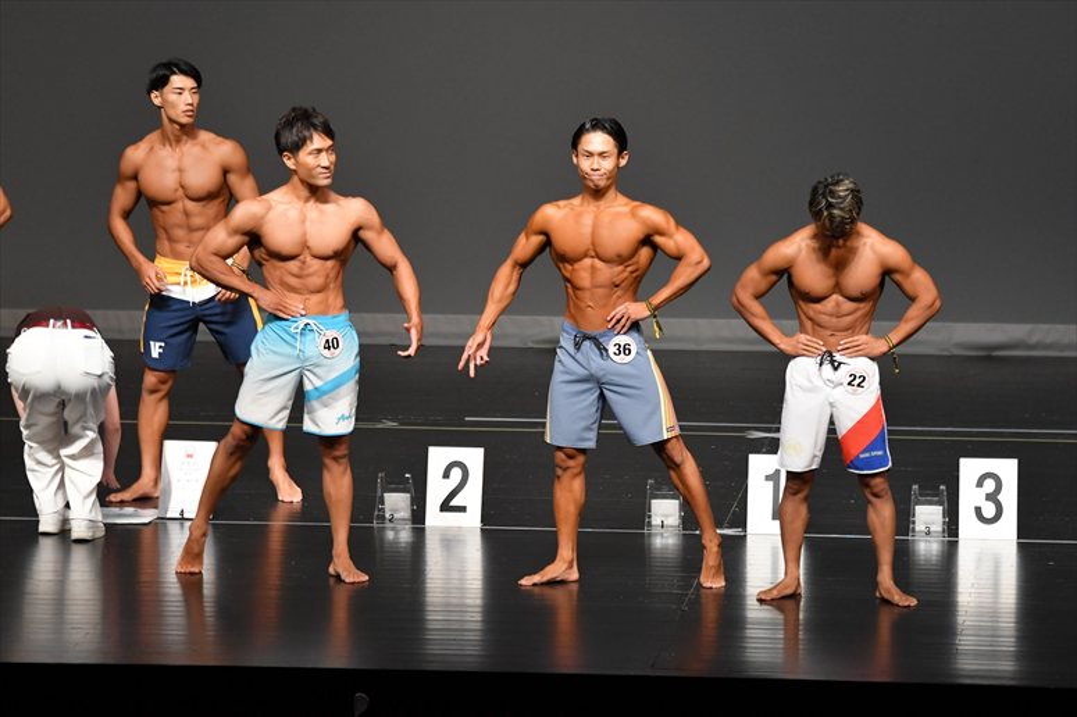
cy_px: 358
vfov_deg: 5.7
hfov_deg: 8.6
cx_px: 538
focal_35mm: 240
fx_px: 7177
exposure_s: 1/400
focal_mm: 160
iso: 2500
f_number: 5.6
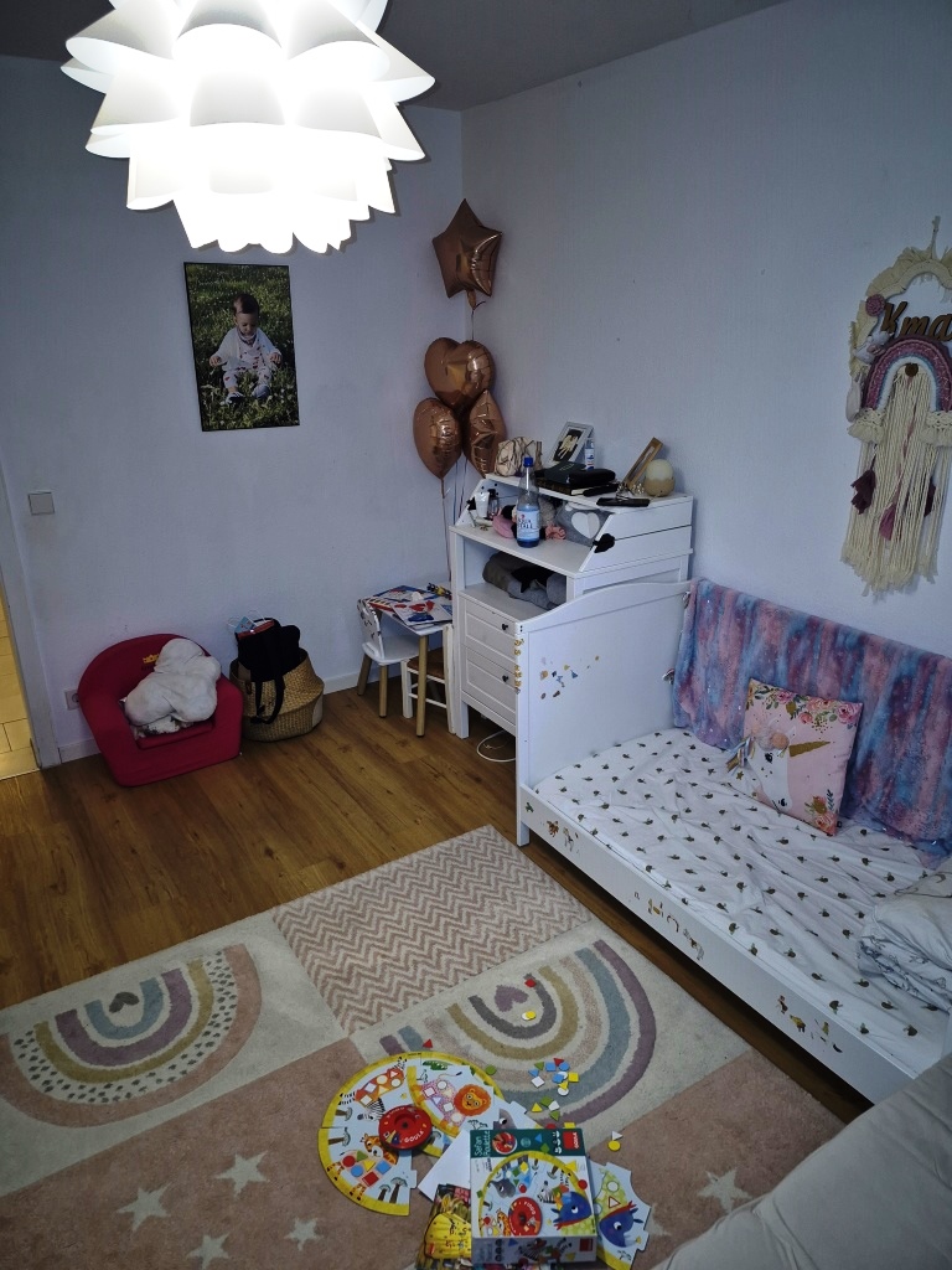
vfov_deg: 73.9
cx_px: 476
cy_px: 635
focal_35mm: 23
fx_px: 843
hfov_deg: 58.9
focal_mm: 5.4
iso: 100
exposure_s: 1/33
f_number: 1.8
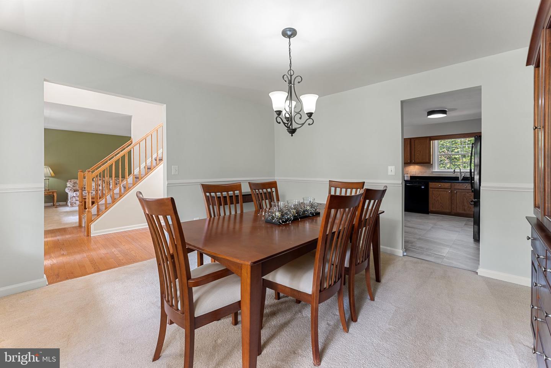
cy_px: 184
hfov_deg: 104.3
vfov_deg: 81.2
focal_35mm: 14
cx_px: 276
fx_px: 214
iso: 500
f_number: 8
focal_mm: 14
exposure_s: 1/6
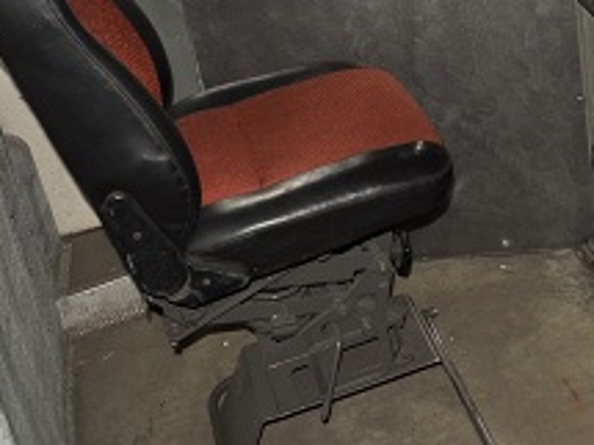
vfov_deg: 12.5
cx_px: 591
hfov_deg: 16.4
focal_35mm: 118
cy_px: 46
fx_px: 2024
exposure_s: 1/125
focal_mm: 32
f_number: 9
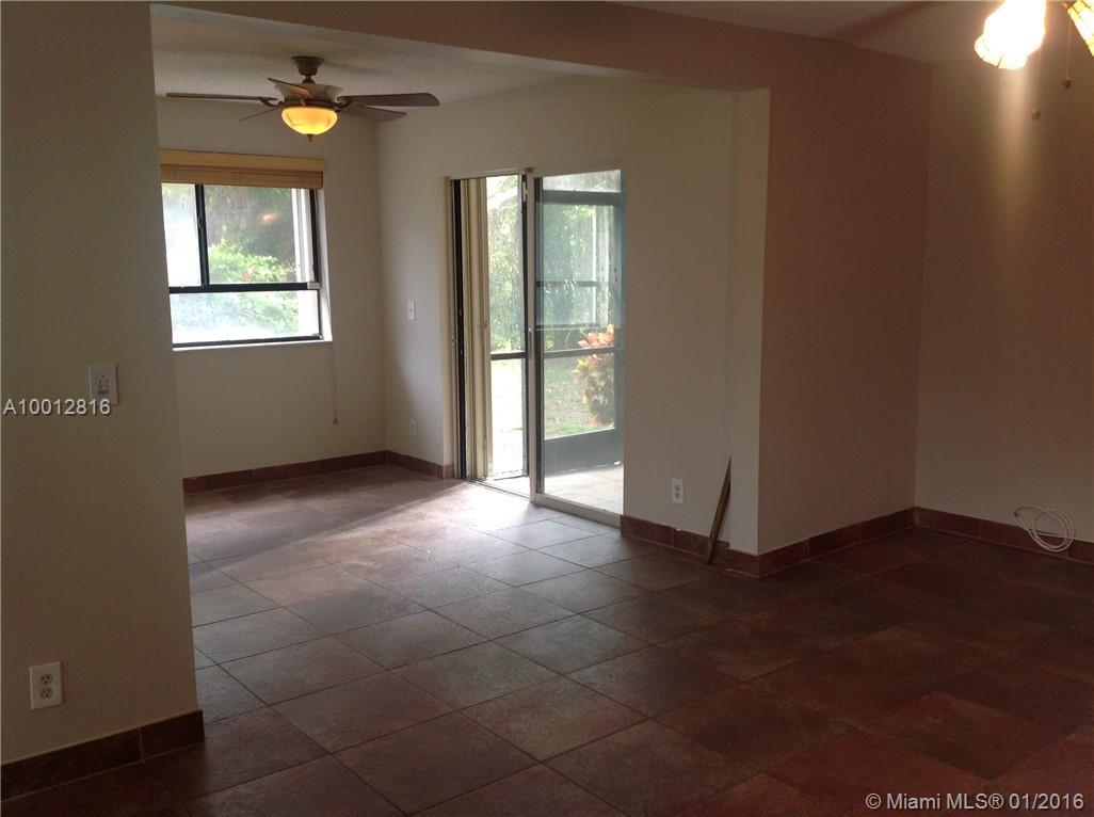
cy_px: 408
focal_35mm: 35
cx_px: 547
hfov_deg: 52.7
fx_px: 1104
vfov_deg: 40.6
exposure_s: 1/30
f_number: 2.4
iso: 64
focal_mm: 4.28
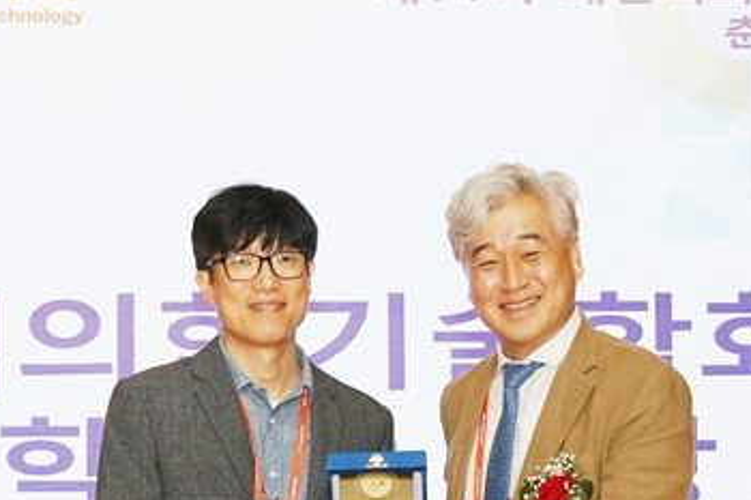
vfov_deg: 11.2
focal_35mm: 120
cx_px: 223
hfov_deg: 17.0
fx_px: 2502
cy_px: 589
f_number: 7.1
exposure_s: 1/80
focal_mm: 42
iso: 400
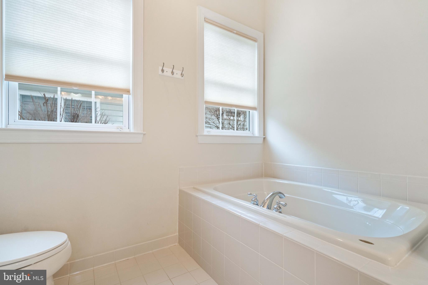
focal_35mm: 16
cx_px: 214
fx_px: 190
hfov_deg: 96.7
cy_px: 142
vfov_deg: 73.7
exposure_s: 1/100
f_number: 4
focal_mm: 16
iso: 320
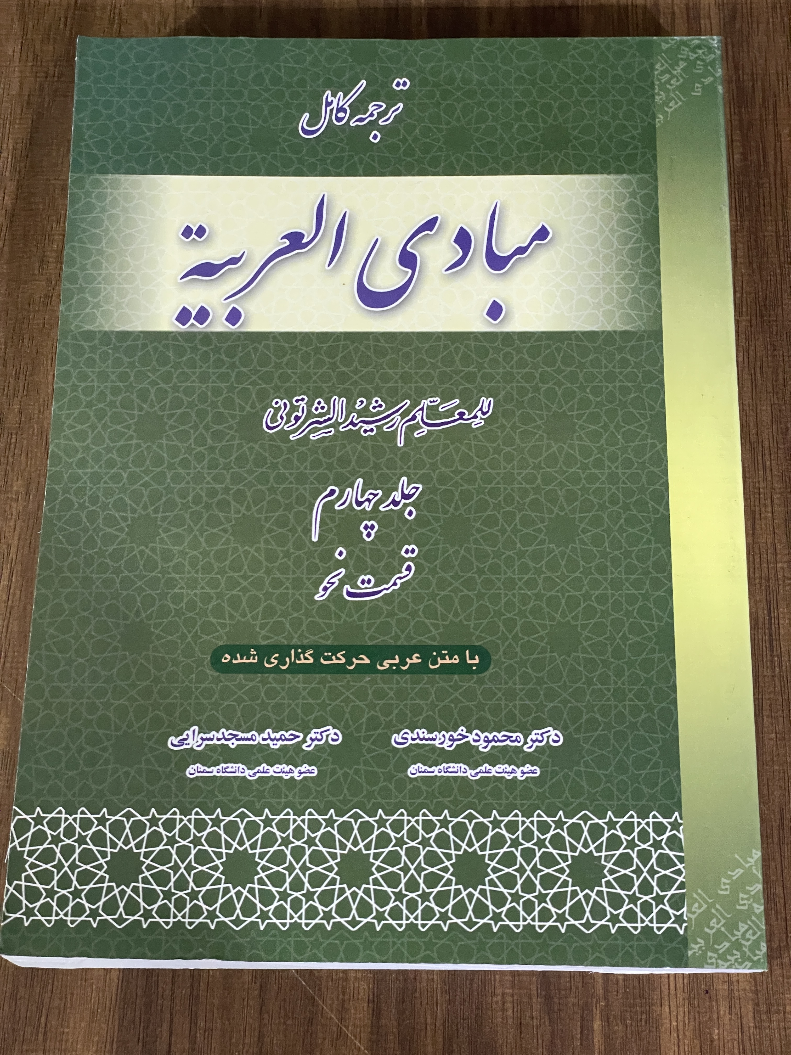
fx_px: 1584
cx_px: 396
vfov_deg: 36.8
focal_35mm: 52
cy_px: 528
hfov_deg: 28.0
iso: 800
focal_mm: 6
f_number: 2
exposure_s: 1/43
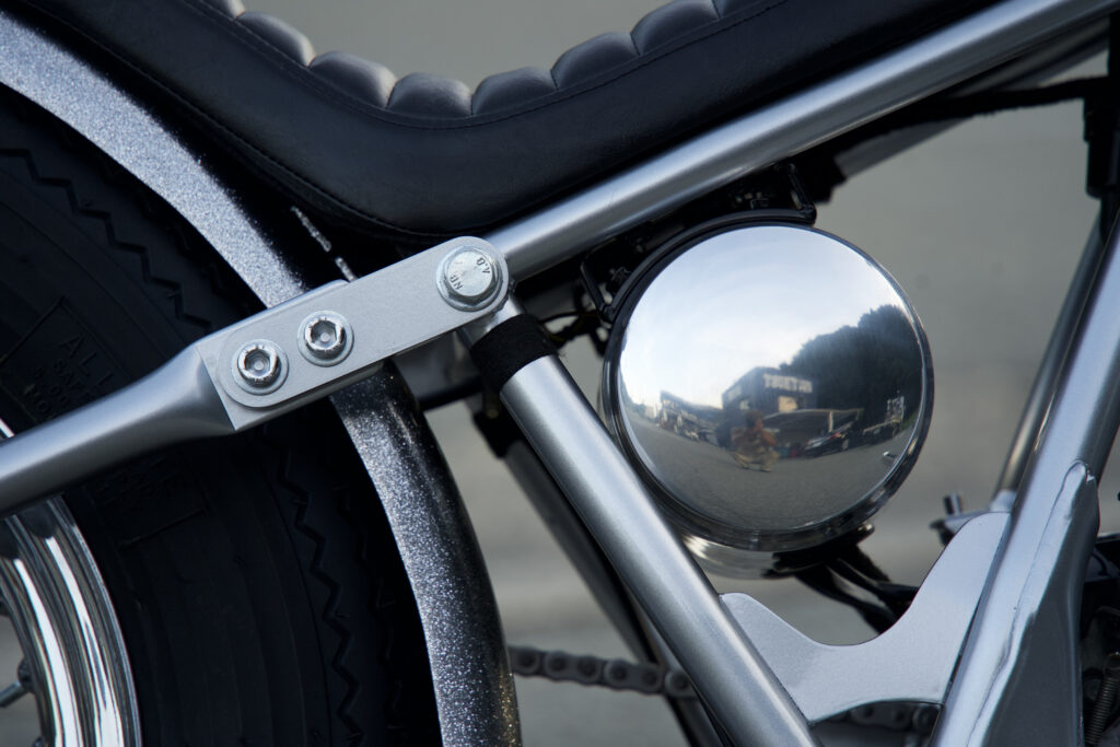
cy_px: 374
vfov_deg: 6.9
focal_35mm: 200
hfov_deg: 10.3
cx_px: 560
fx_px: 6223
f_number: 5.6
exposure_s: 1/250
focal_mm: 200
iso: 640
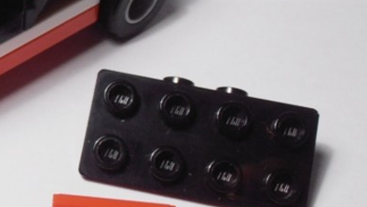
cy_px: 86
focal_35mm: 92
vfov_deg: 13.2
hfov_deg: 22.5
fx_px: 896
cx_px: 26
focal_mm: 6.61
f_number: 3.9
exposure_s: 1/50
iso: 80
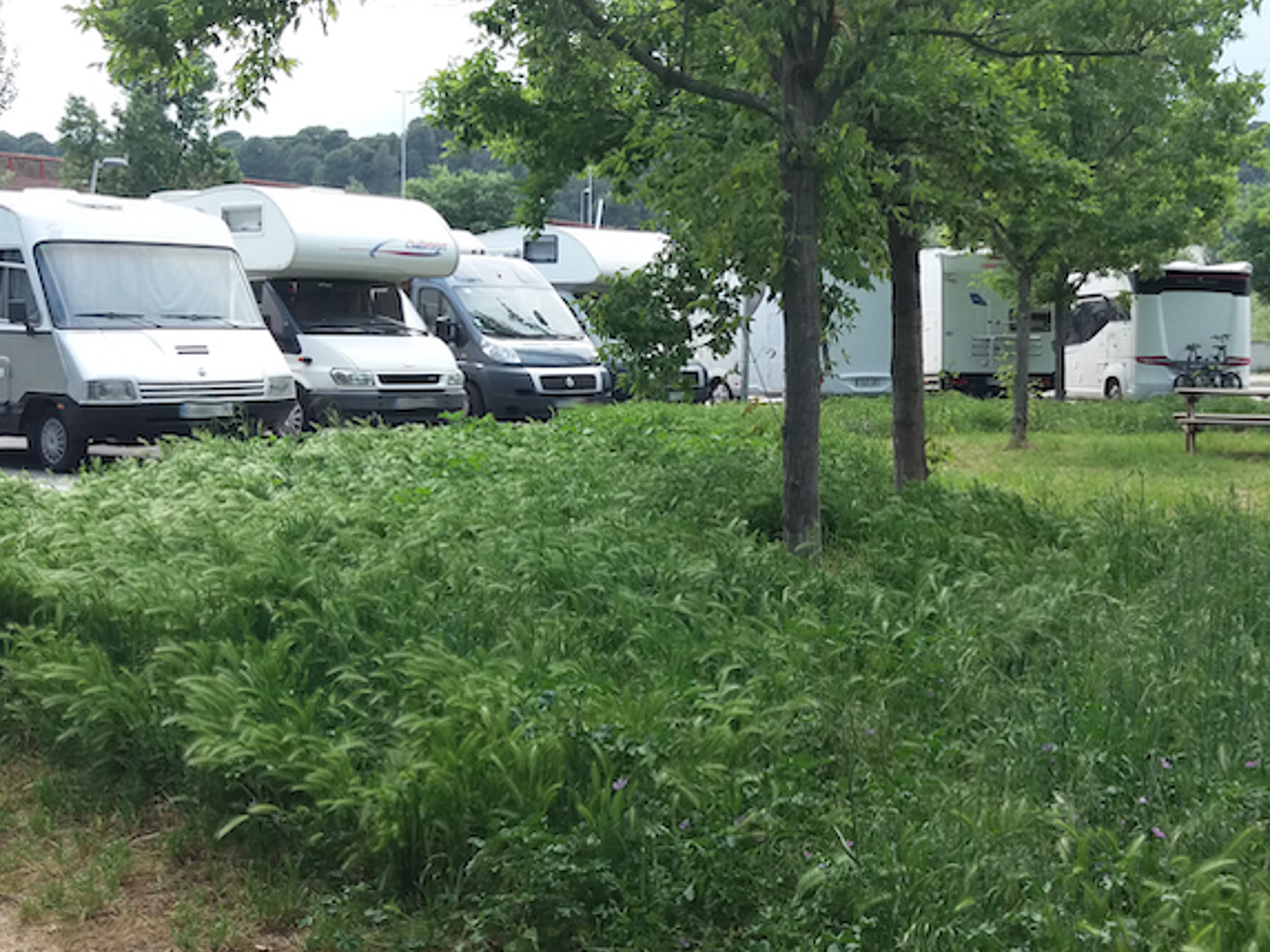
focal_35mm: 50
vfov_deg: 29.0
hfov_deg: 37.8
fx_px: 1835
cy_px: 337
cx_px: 847
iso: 64
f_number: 1.9
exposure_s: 1/254
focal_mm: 3.7
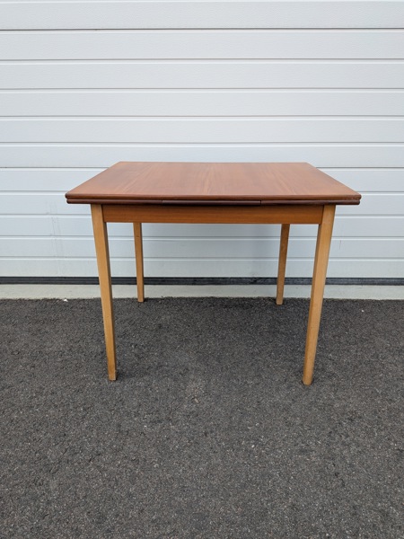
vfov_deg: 71.6
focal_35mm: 24
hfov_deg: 56.8
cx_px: 202
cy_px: 270
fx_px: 373
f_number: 1.7
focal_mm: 4.53
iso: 29
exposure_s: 1/288
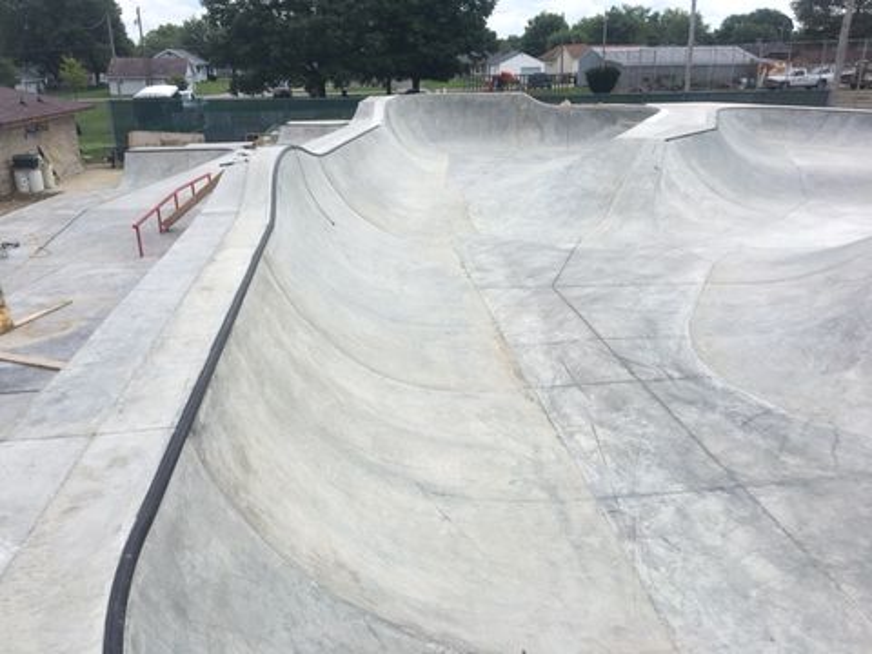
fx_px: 731
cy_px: 327
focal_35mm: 29
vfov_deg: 48.2
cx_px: 436
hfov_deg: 61.7
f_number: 2.2
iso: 25
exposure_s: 1/1451
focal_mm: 4.15
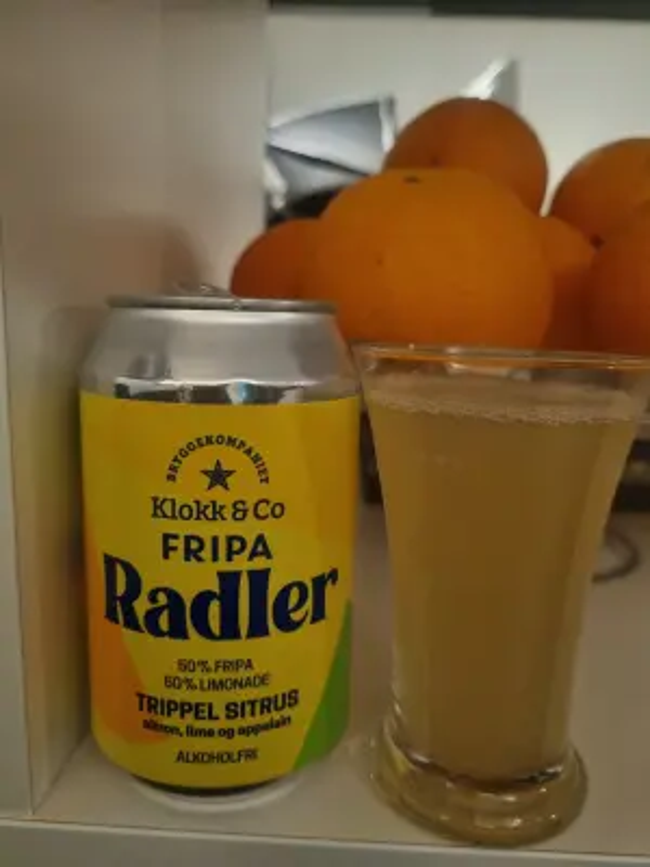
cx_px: 325
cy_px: 434
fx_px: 651
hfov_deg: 53.1
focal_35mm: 26
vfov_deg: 67.3
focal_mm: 5.4
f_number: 1.8
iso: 800
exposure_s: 1/25
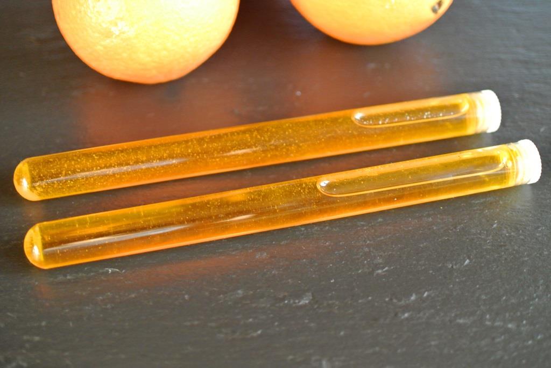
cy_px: 184
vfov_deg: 27.6
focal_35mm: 49
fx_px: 751
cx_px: 276
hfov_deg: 40.3
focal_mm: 18.5
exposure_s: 1/60
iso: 800
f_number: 1.8
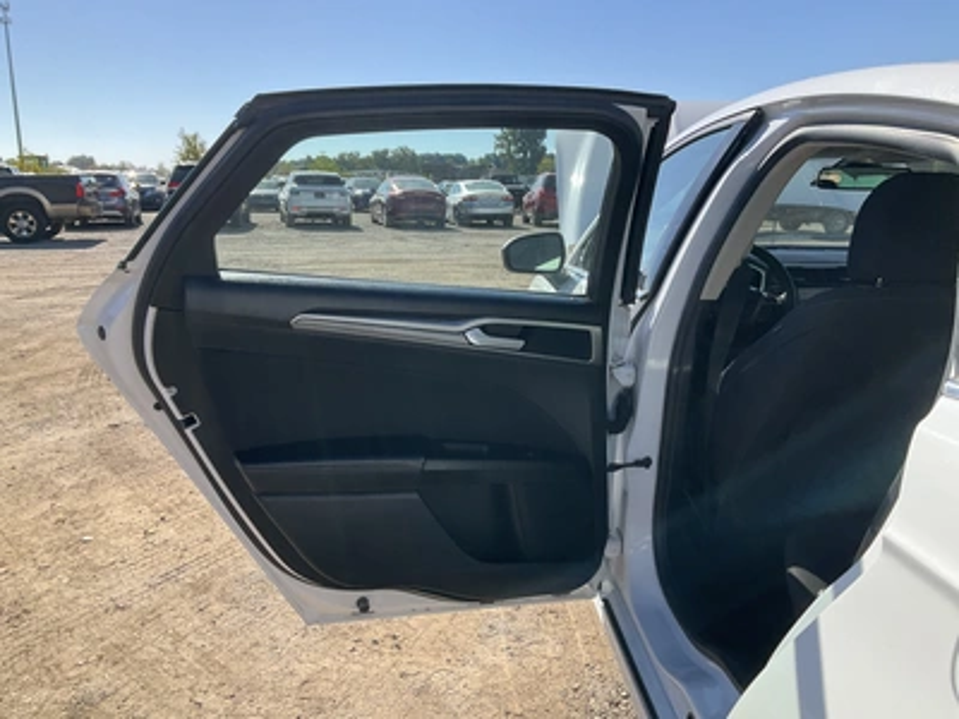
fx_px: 803
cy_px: 360
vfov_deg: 48.2
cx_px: 480
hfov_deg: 61.7
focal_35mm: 29
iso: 25
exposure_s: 1/1055
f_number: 1.8
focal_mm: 3
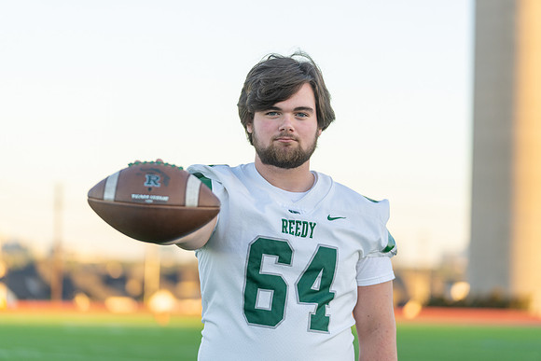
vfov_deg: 11.9
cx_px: 270
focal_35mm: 115
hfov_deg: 17.8
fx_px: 1729
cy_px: 180
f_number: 2.8
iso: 160
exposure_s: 1/400
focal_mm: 115
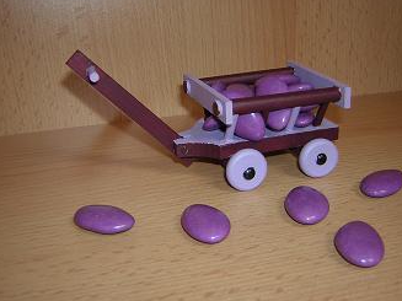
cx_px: 240
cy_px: 134
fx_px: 511
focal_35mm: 44
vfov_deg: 32.8
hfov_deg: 42.8
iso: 50
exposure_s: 1/60.1
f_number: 2.6
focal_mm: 4.7
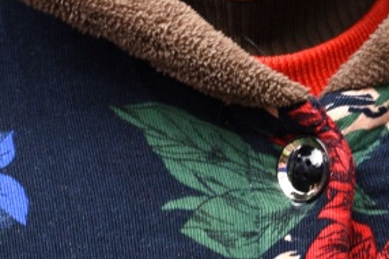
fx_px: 8160
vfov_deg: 1.8
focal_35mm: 756
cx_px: 292
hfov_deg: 2.7
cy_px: -187
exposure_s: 1/200
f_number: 3.2
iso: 800
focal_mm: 180
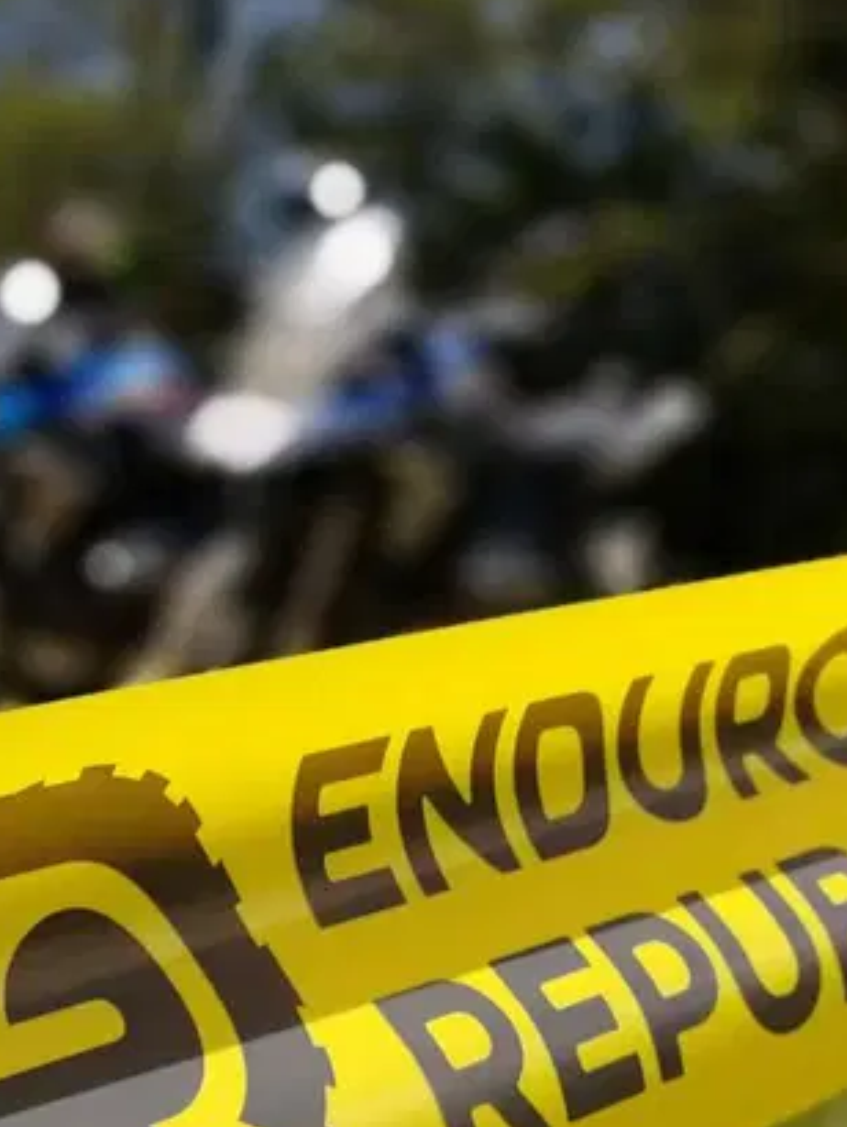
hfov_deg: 18.0
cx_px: -104
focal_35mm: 79
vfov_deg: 24.7
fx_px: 2575
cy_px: 665
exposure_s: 1/1003
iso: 50
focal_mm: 3.95
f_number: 4
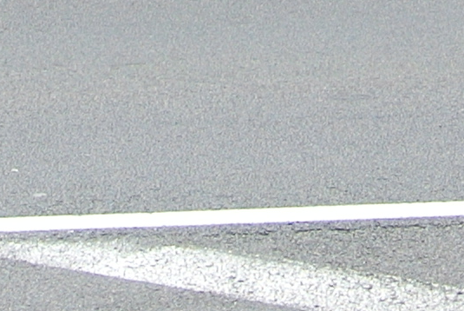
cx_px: 448
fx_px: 3458
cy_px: -760
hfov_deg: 7.6
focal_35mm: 268
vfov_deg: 4.8
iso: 100
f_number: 4
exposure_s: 1/125
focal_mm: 14
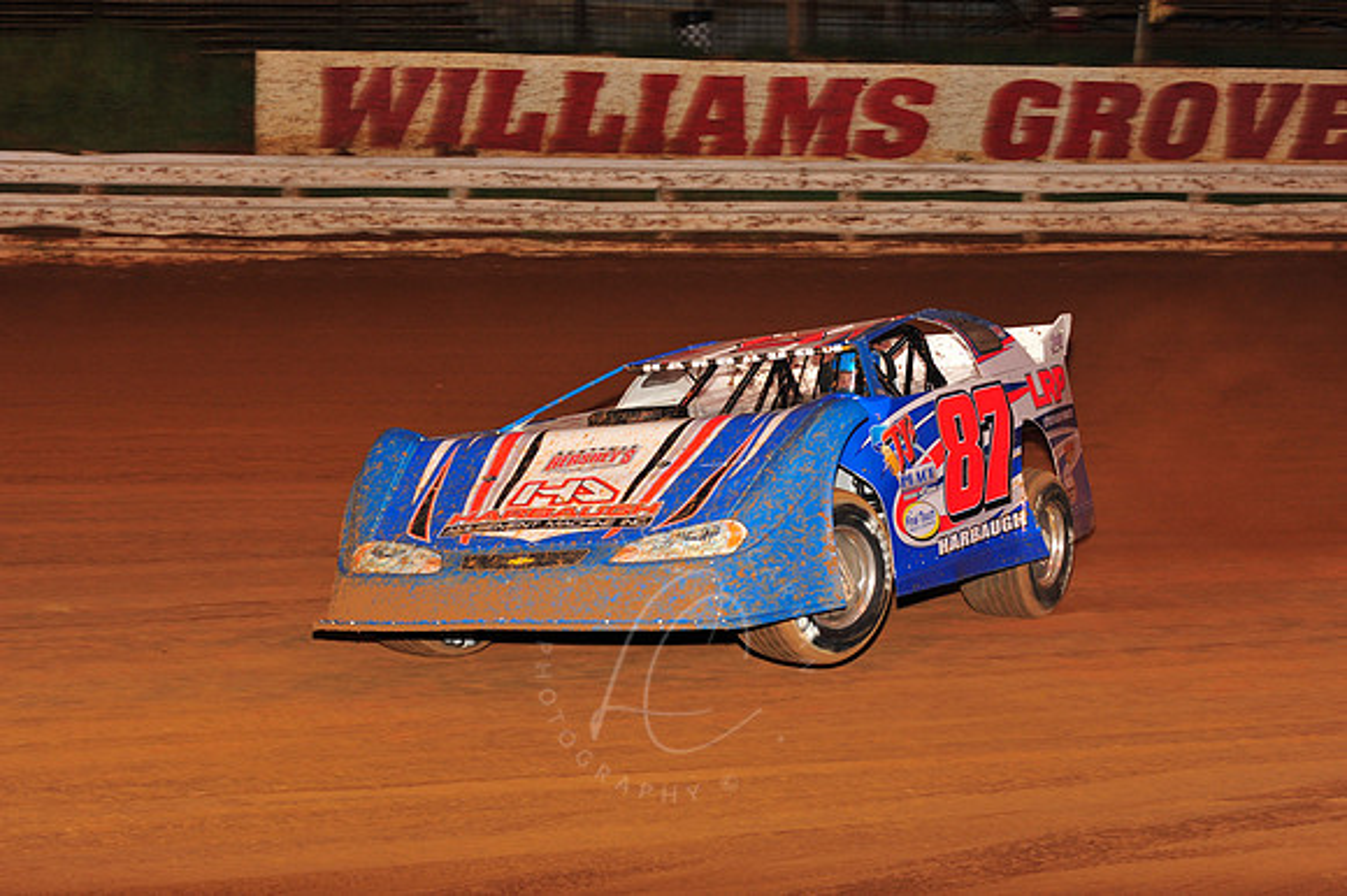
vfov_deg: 15.9
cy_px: 448
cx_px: 674
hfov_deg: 23.7
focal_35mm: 86
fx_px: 3216
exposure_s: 1/320
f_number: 7.1
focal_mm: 86
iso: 1000
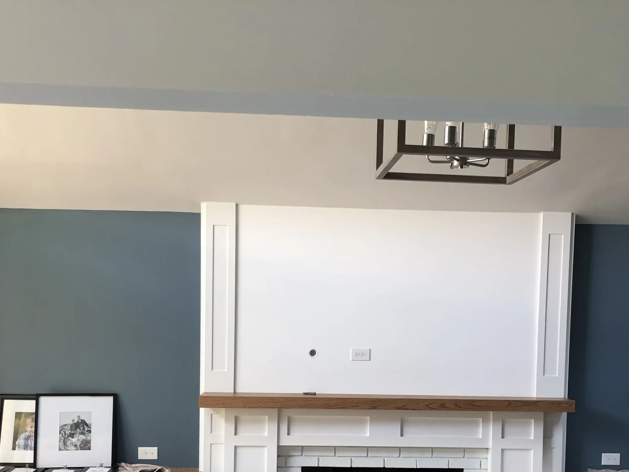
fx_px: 781
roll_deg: -1.5
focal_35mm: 43
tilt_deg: -4.3
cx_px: 358
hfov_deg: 43.7
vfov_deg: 32.9
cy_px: 362
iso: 40
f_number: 1.8
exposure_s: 1/20
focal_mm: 3.99
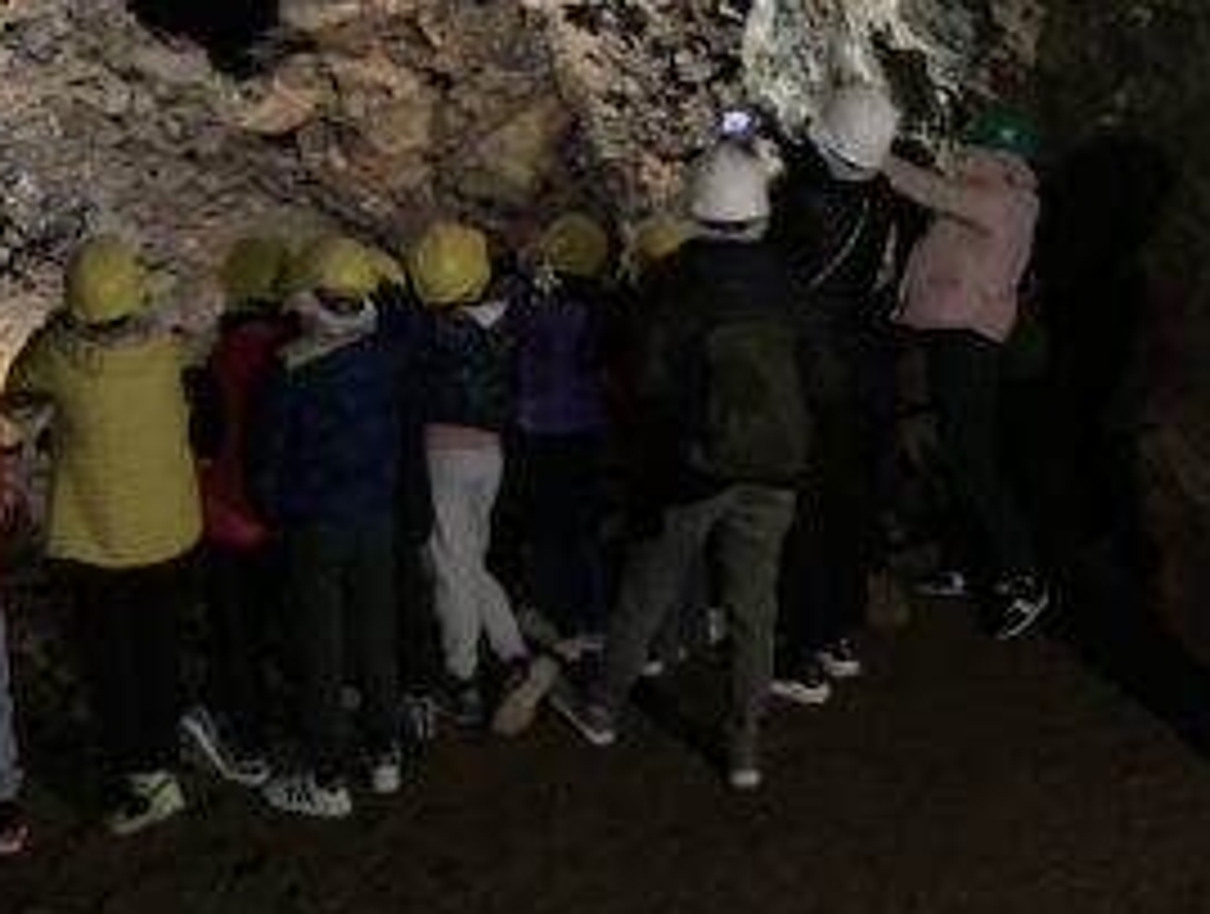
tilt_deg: -7.8
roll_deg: -0.4
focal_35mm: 40
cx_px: 315
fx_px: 1401
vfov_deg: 35.5
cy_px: 261
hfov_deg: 45.2
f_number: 1.8
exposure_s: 1/17
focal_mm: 4.25
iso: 1250
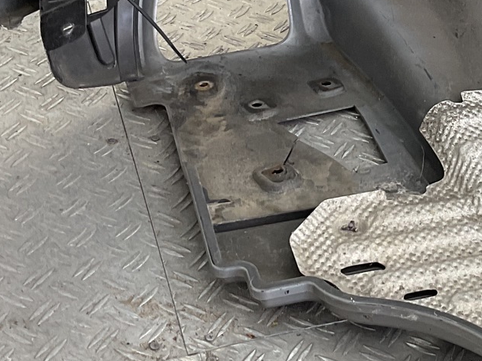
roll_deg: -12.5
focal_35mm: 93
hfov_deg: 20.1
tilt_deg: -30.5
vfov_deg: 15.6
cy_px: 17
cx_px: 532
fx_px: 1294
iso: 32
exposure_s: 1/120
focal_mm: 3
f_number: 1.8
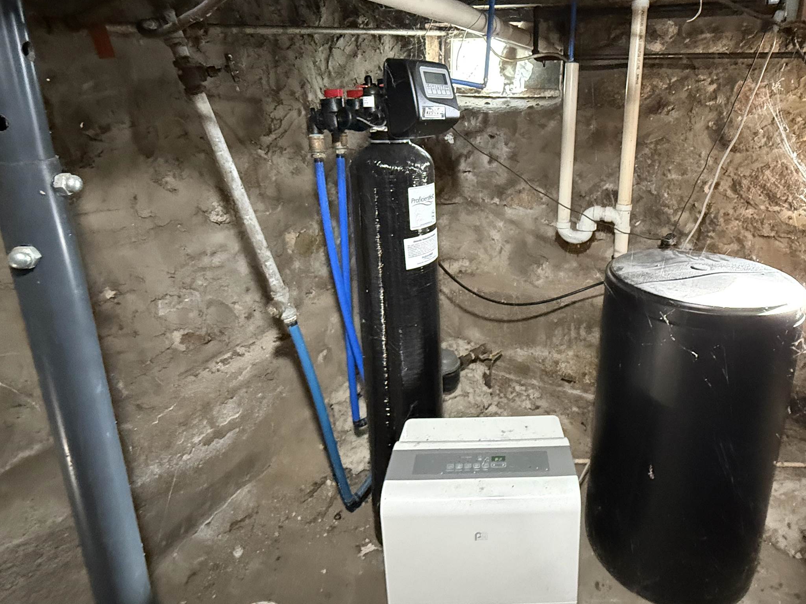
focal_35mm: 21
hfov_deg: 77.7
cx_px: 497
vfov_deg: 62.5
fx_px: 489
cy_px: 223
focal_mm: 2.22
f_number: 2.2
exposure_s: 1/40
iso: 1250
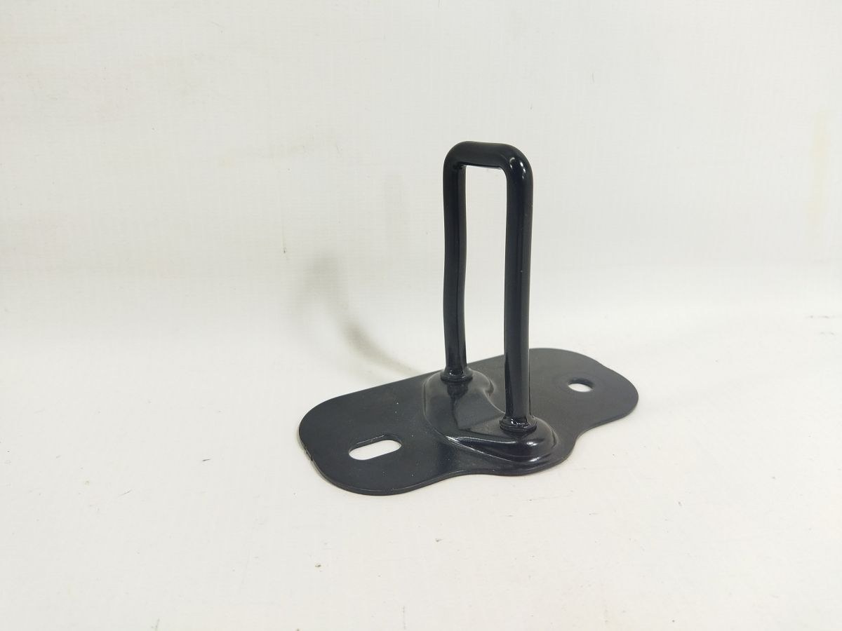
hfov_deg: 65.3
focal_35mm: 27
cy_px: 316
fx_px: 657
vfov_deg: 51.4
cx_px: 421
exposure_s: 1/111
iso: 99
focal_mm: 4.71
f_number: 1.79
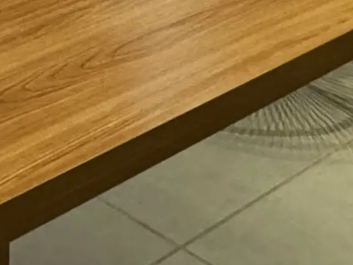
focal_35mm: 107
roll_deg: -0.1
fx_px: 1091
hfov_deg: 18.1
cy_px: -432
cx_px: 39
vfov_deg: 11.0
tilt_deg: +0.7
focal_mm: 2.22
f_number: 2.2
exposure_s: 1/60
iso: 400
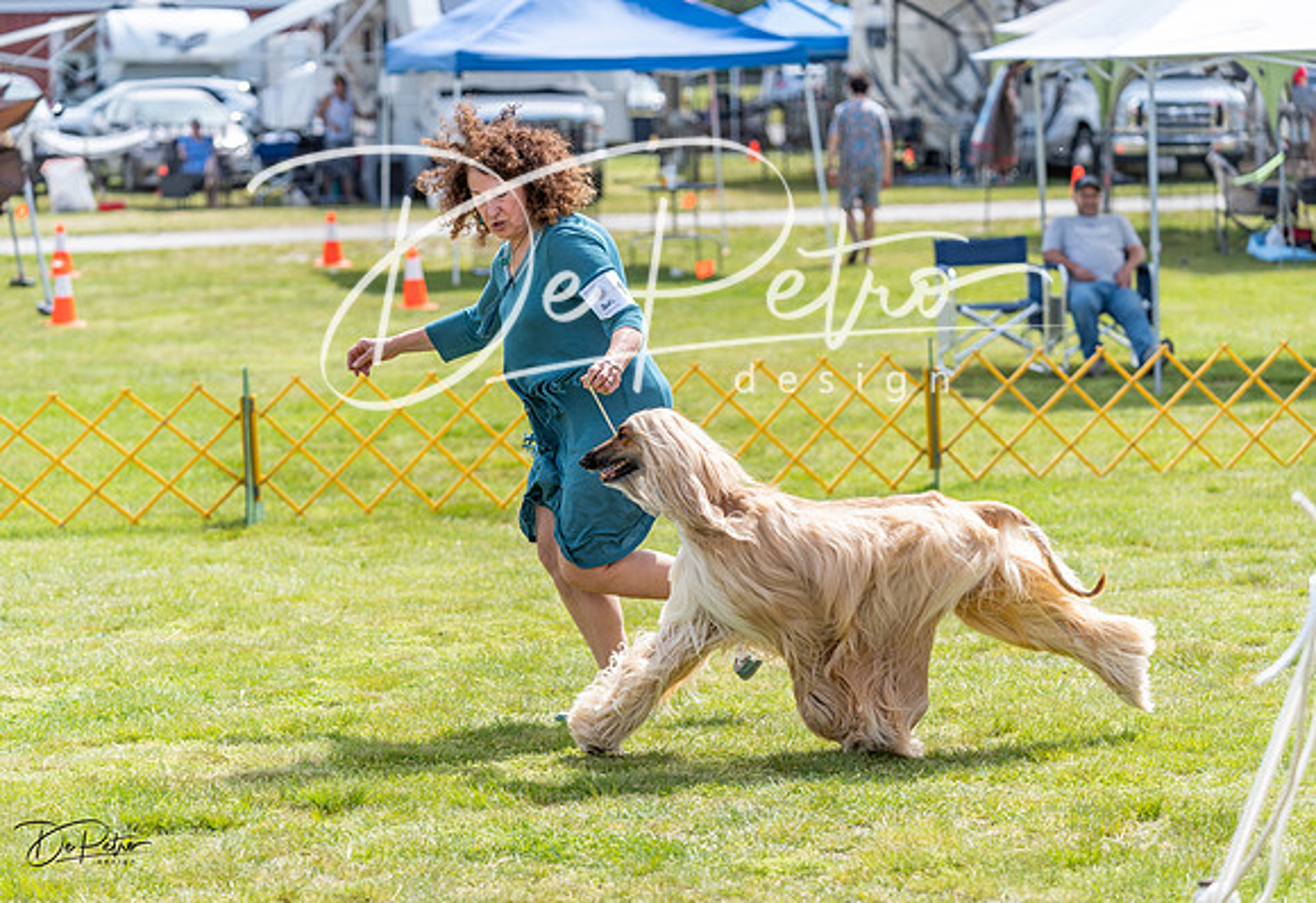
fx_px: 4065
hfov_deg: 18.4
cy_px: 451
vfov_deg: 12.7
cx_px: 642
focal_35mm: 110
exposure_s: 1/1000
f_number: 3.5
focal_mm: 106
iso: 100
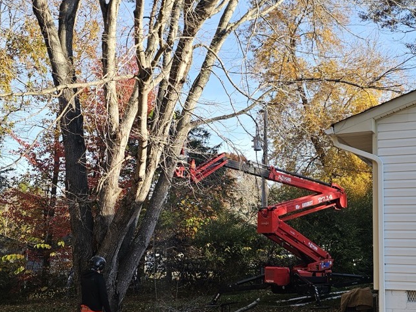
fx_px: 349
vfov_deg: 47.8
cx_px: 259
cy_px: 196
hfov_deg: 60.8
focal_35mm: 29
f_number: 1.7
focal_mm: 6.3
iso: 10
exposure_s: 1/233
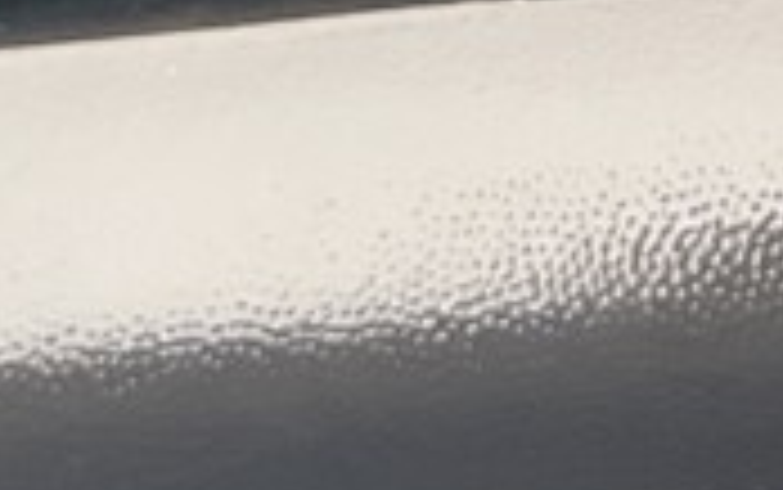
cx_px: 1184
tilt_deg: -58.6
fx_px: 3459
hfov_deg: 12.3
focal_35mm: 162
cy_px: -1169
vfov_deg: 7.0
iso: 125
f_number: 1.5
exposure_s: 1/101
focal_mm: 5.7
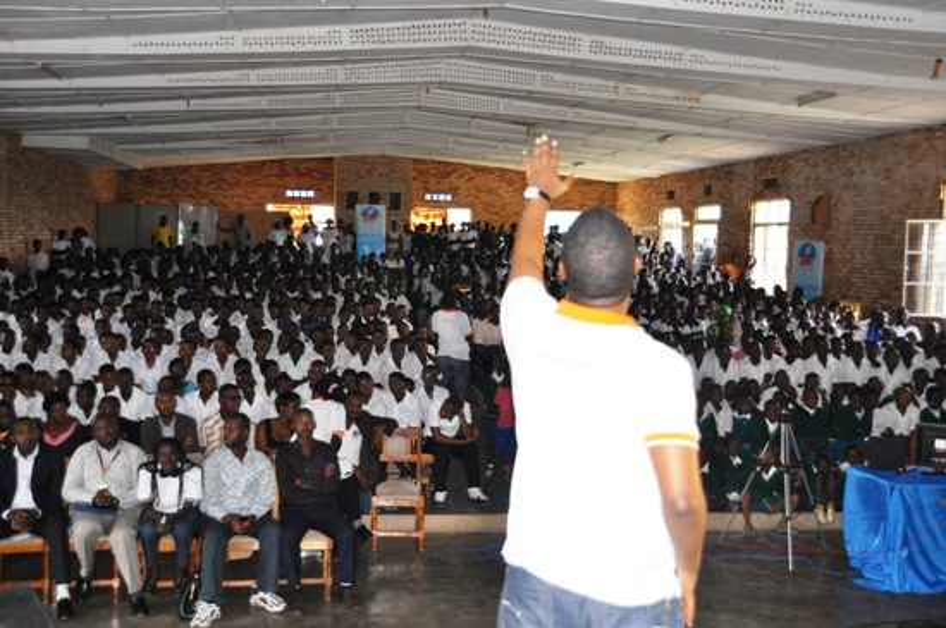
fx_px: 1181
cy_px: 314
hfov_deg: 43.7
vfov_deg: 29.8
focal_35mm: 45
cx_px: 473
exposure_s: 1/125
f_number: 4.5
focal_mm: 30
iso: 800
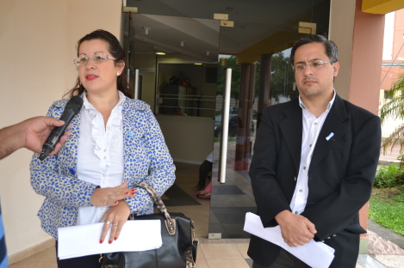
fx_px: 359
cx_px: 200
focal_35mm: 32
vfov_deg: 41.0
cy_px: 126
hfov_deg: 58.8
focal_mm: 20
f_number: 4
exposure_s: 1/125
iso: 250
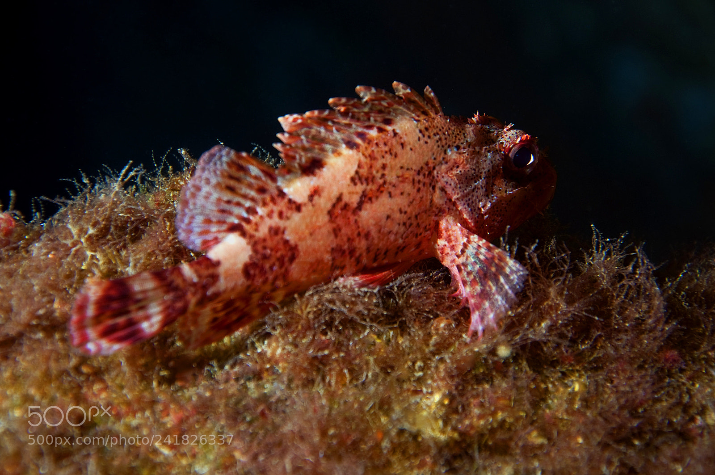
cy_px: 238
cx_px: 358
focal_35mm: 147
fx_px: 2916
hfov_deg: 14.0
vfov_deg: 9.3
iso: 200
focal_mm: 98
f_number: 8
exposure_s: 1/100
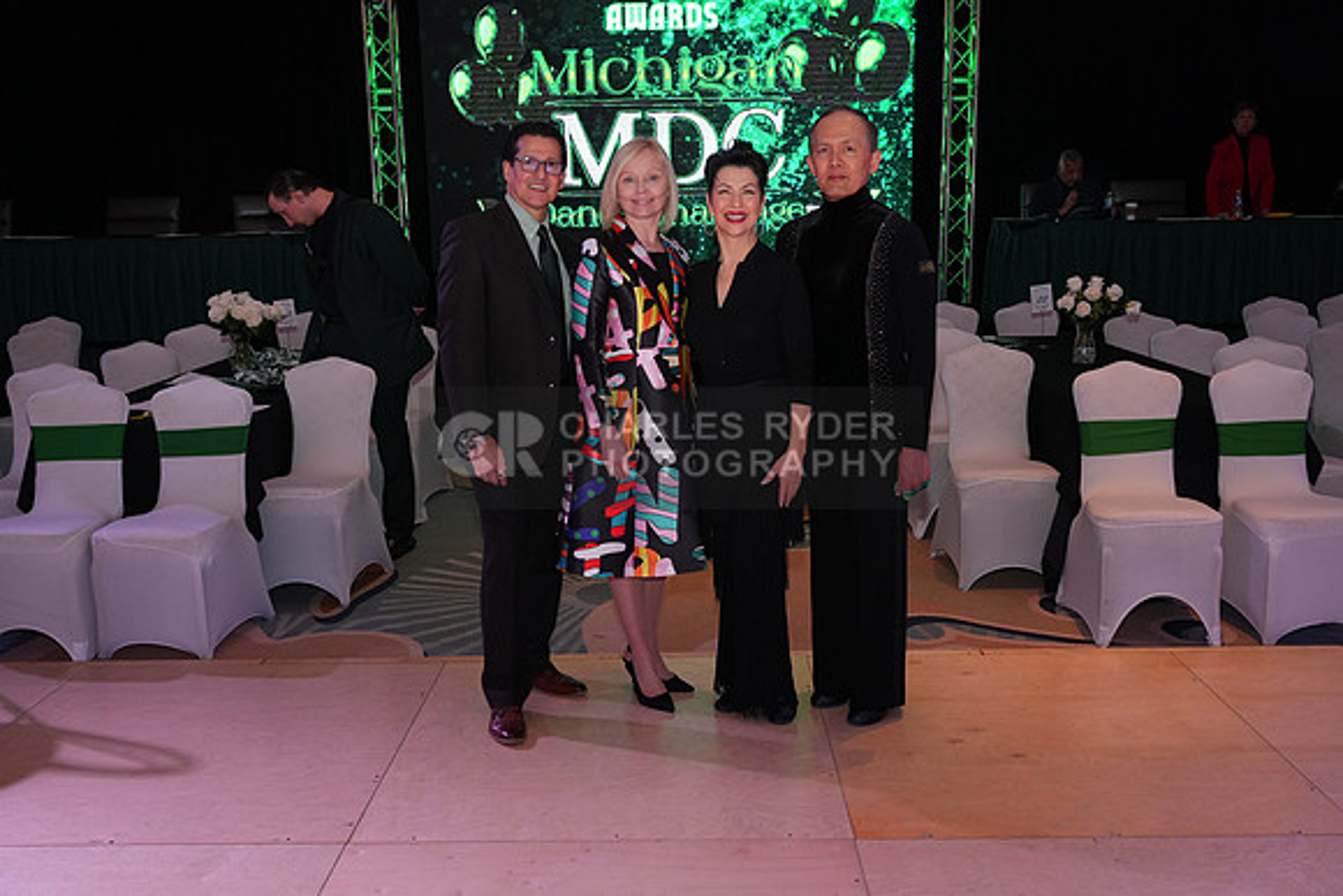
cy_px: 448
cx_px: 672
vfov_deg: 41.1
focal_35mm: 32
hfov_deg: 58.7
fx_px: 1194
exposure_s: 1/250
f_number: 7.1
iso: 2000
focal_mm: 32
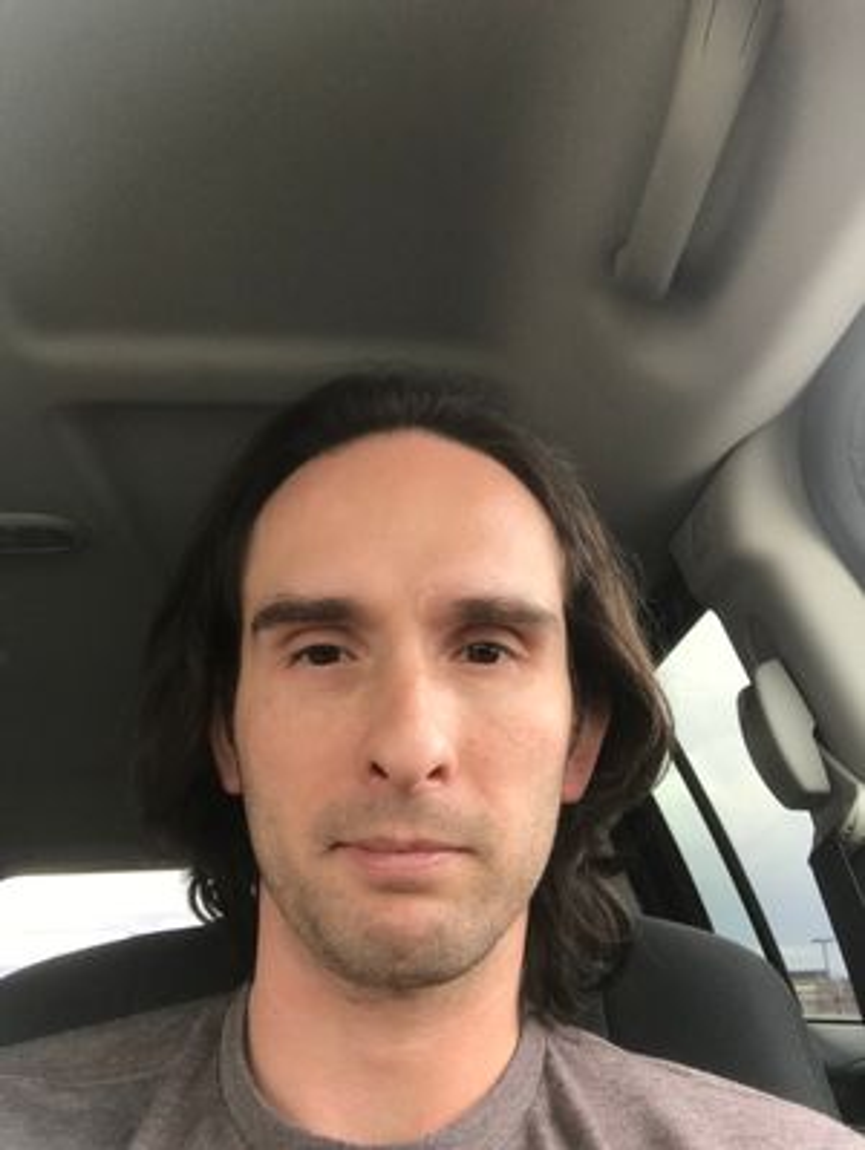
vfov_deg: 56.8
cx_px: 432
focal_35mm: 32
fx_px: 1064
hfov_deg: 44.2
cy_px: 575
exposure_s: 1/120
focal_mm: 2.87
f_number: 2.2
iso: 25
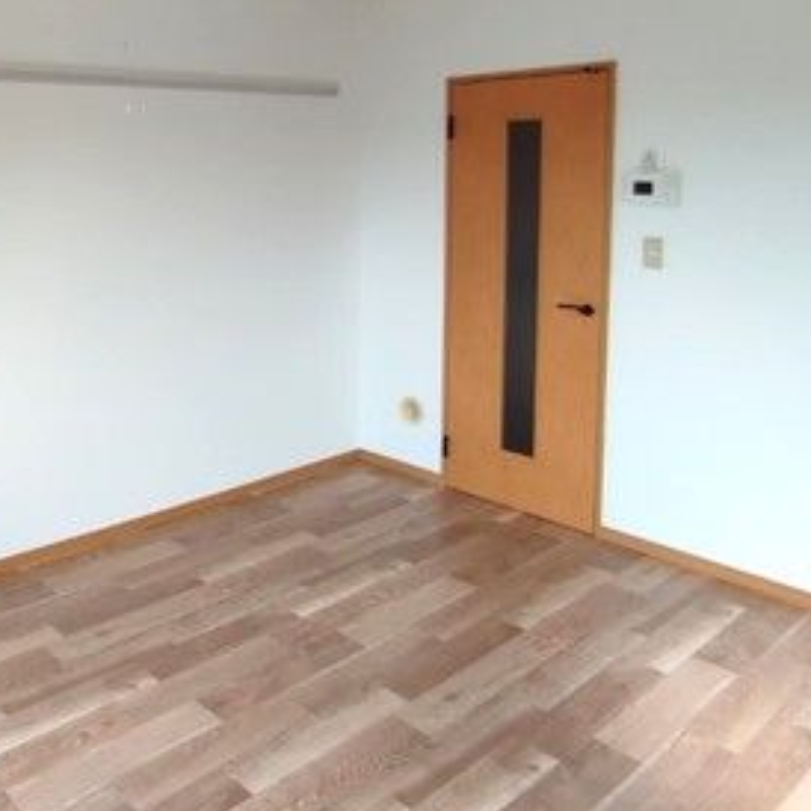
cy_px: 232
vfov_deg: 48.4
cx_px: 101
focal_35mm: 33
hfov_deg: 45.6
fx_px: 875
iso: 50
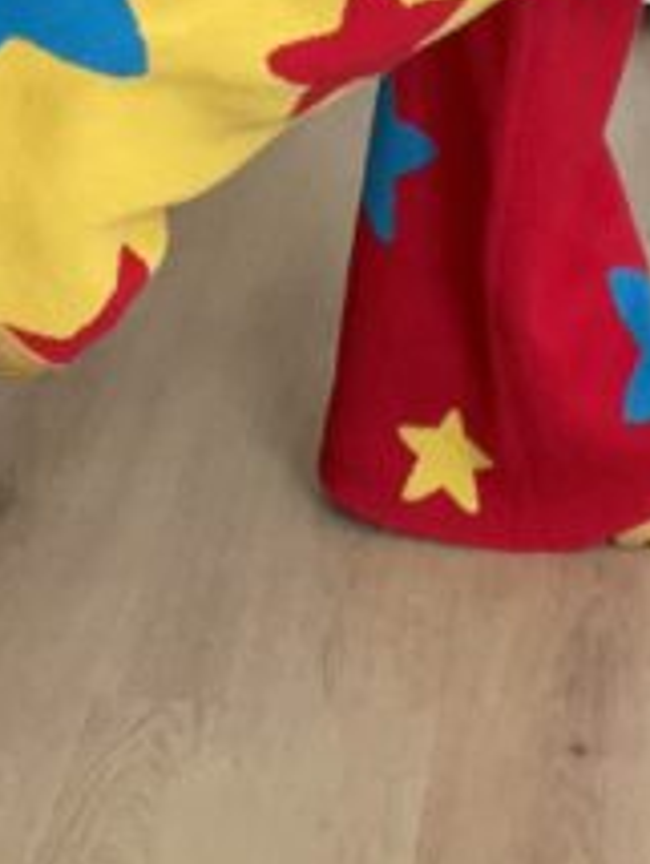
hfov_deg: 13.2
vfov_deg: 16.2
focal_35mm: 112
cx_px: 489
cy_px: -380
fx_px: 2799
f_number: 2.2
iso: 100
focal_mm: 2.71
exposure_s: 1/76
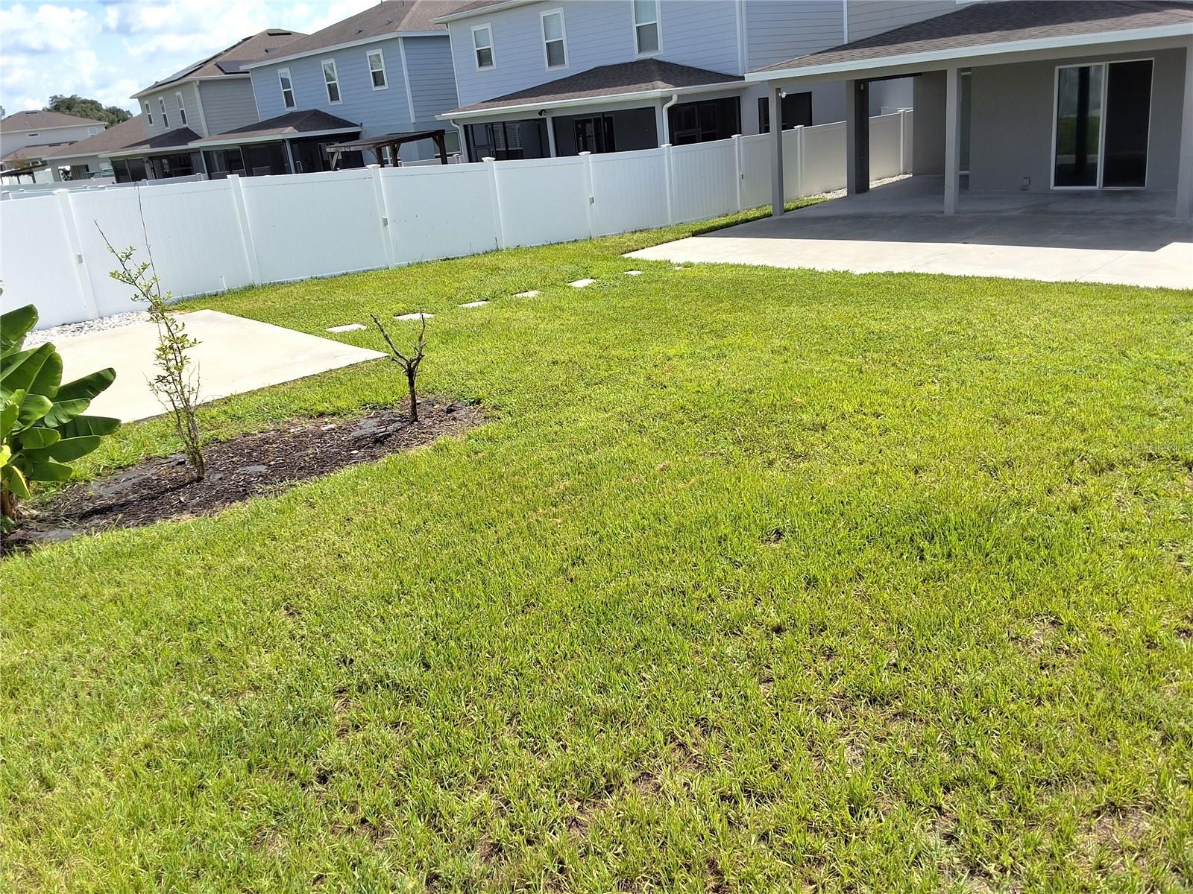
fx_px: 965
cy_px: 447
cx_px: 596
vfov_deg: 49.7
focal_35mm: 28
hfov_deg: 63.4
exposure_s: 1/1170
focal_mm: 2.91
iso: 32
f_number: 1.9
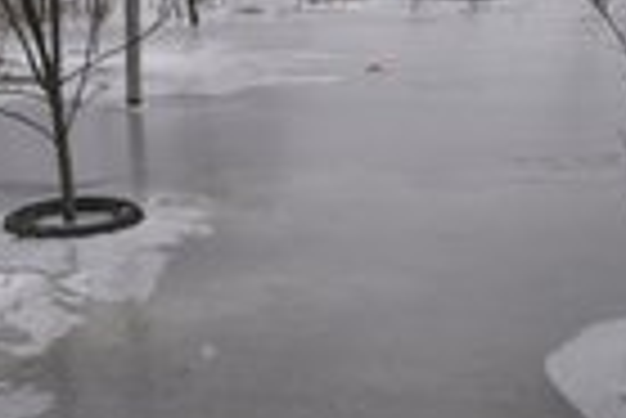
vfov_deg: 19.7
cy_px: 146
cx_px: 293
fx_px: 1201
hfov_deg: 29.2
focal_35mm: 69
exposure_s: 1/1600
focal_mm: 24
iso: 400
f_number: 2.8
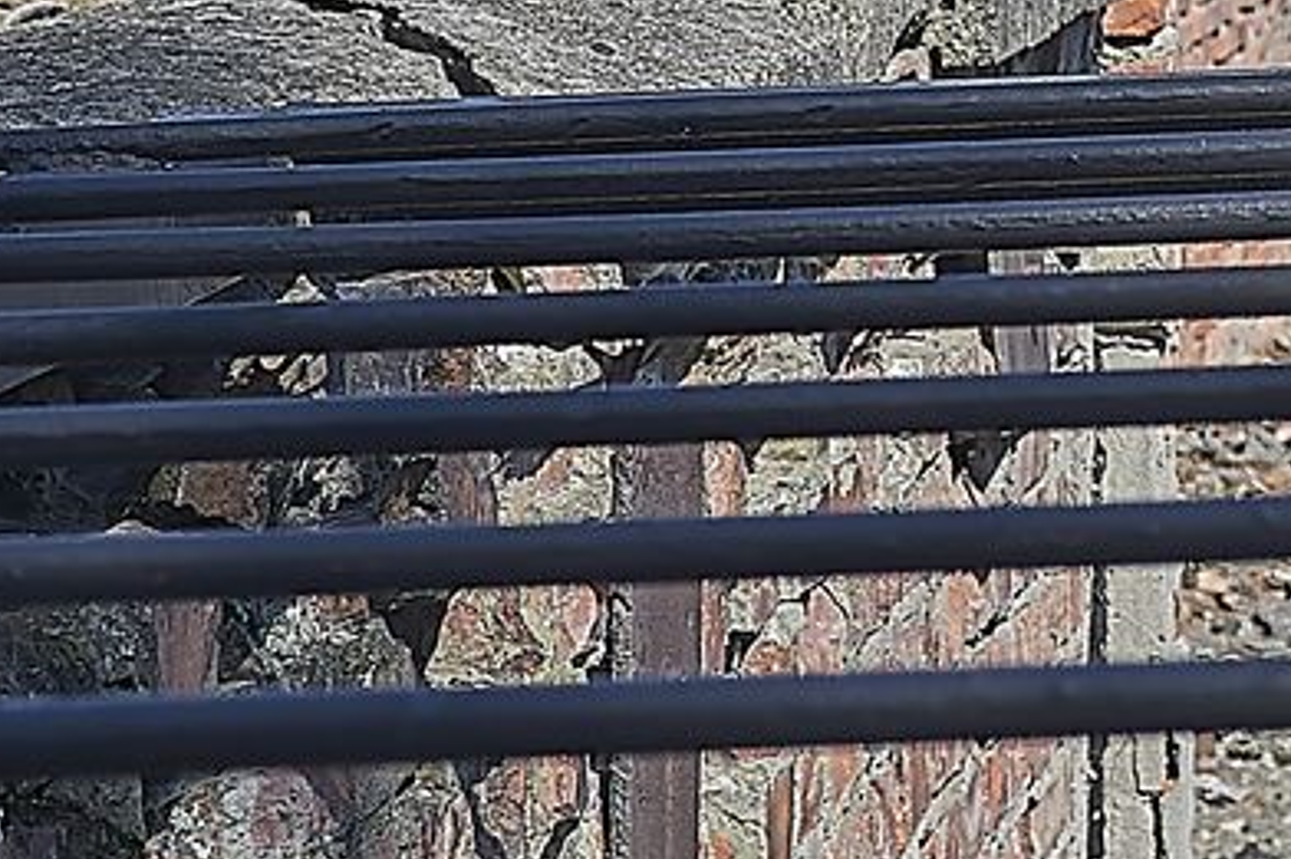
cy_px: 130
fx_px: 6775
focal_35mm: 189
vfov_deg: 7.2
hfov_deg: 10.7
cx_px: 1554
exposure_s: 1/400
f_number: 4
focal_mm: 25
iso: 100
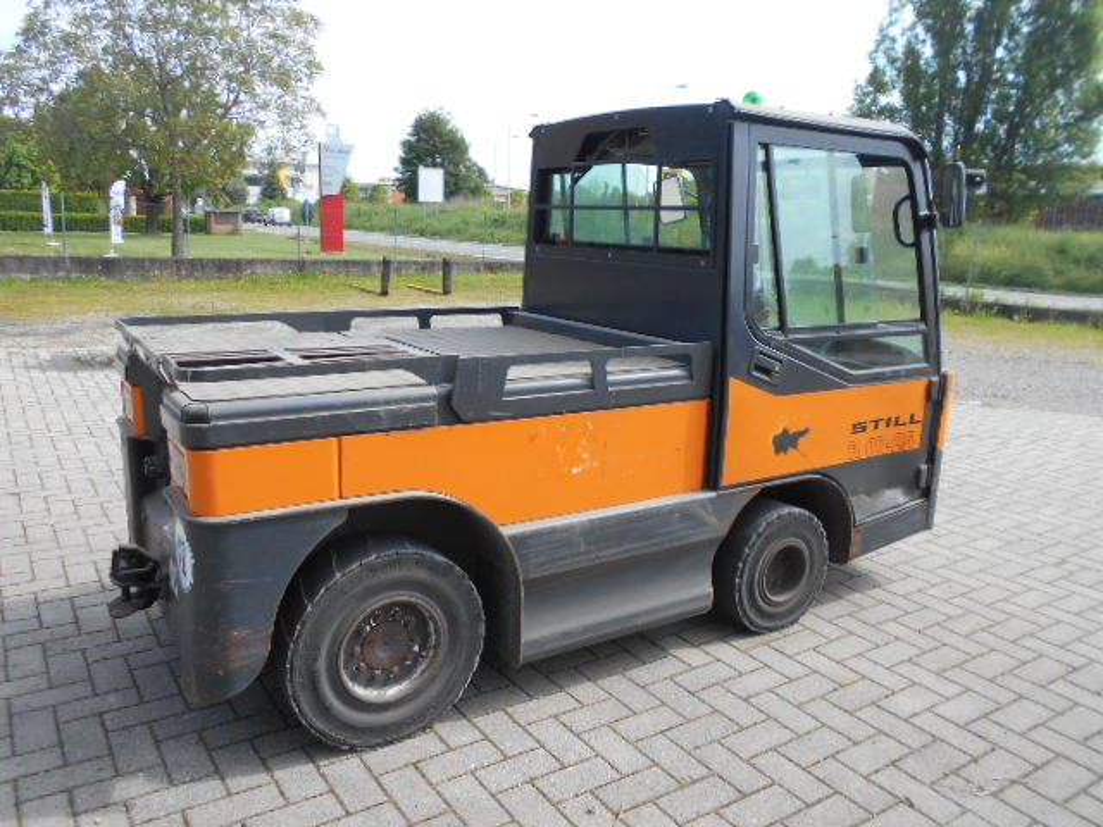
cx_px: 552
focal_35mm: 26
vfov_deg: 53.1
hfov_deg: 67.3
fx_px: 828
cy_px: 414
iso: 80
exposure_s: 1/400
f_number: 3.2
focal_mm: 4.6
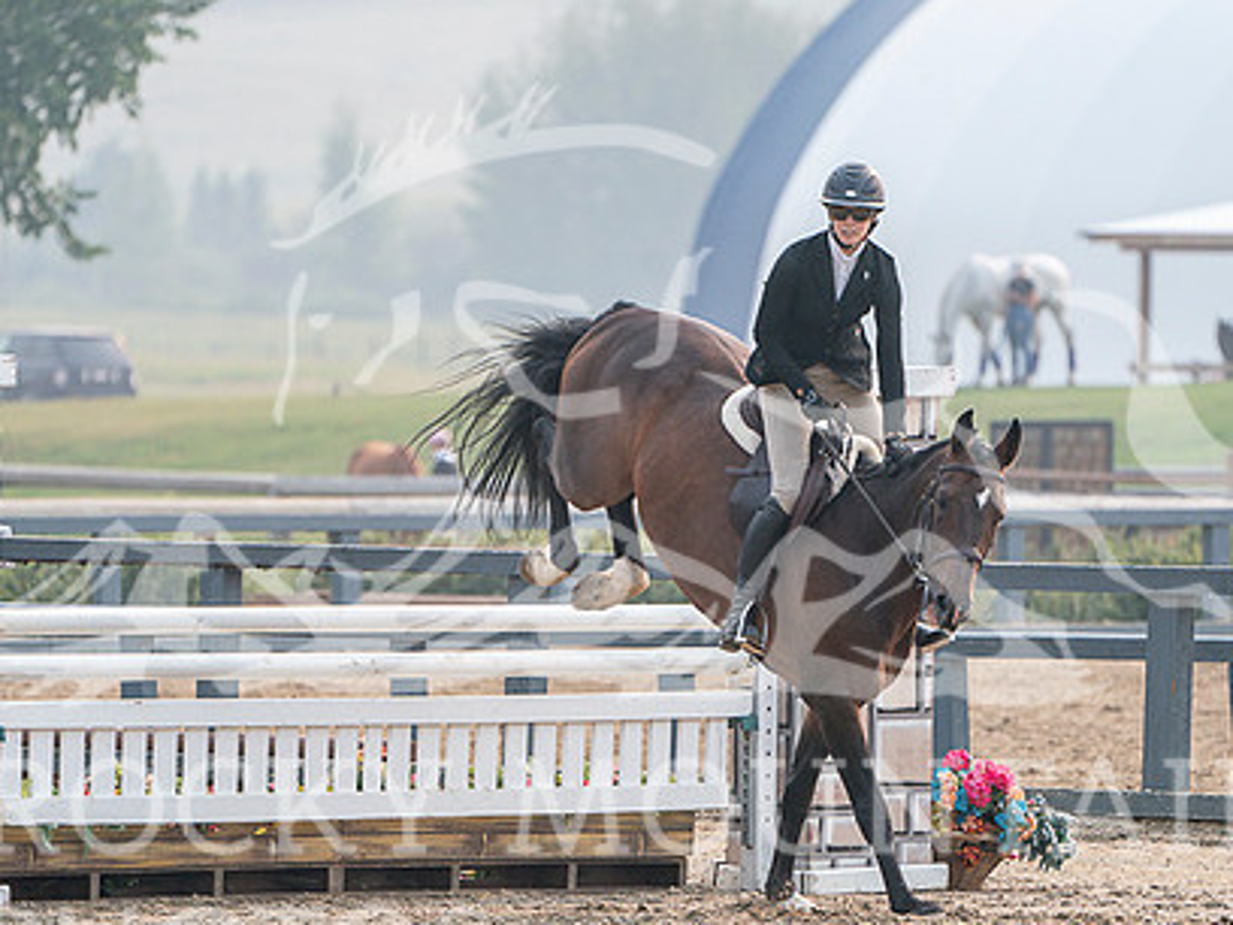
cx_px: 659
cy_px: 534
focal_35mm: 459
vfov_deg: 3.2
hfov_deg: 4.3
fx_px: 16349
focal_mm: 336
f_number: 5.6
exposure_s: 1/800
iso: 500
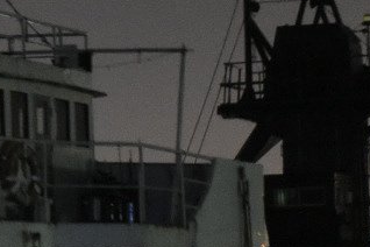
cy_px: 350
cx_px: 412
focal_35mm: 229
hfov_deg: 8.9
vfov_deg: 5.9
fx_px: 2353
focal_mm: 30
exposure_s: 15
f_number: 22
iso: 2500
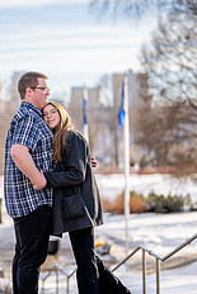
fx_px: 795
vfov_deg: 21.0
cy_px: 153
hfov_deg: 14.0
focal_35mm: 97
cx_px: 14
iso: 100
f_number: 1.2
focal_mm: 50
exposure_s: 1/6400
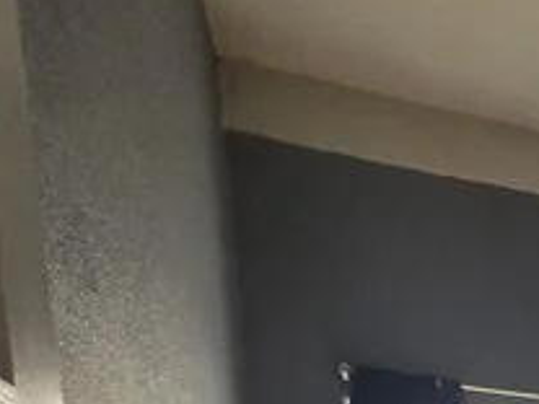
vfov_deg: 17.1
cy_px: 798
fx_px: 997
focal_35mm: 64
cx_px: 1096
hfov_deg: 18.5
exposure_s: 1/100
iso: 200
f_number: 2.2
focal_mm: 2.2
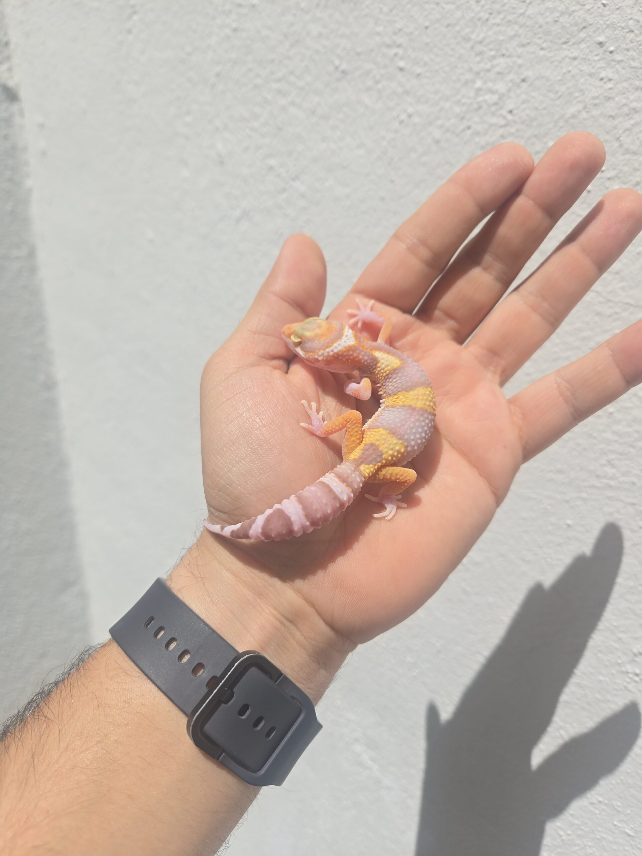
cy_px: 428
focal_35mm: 23
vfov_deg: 73.9
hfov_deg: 58.9
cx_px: 321
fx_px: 569
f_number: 1.8
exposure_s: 1/3246
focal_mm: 5.4
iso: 25
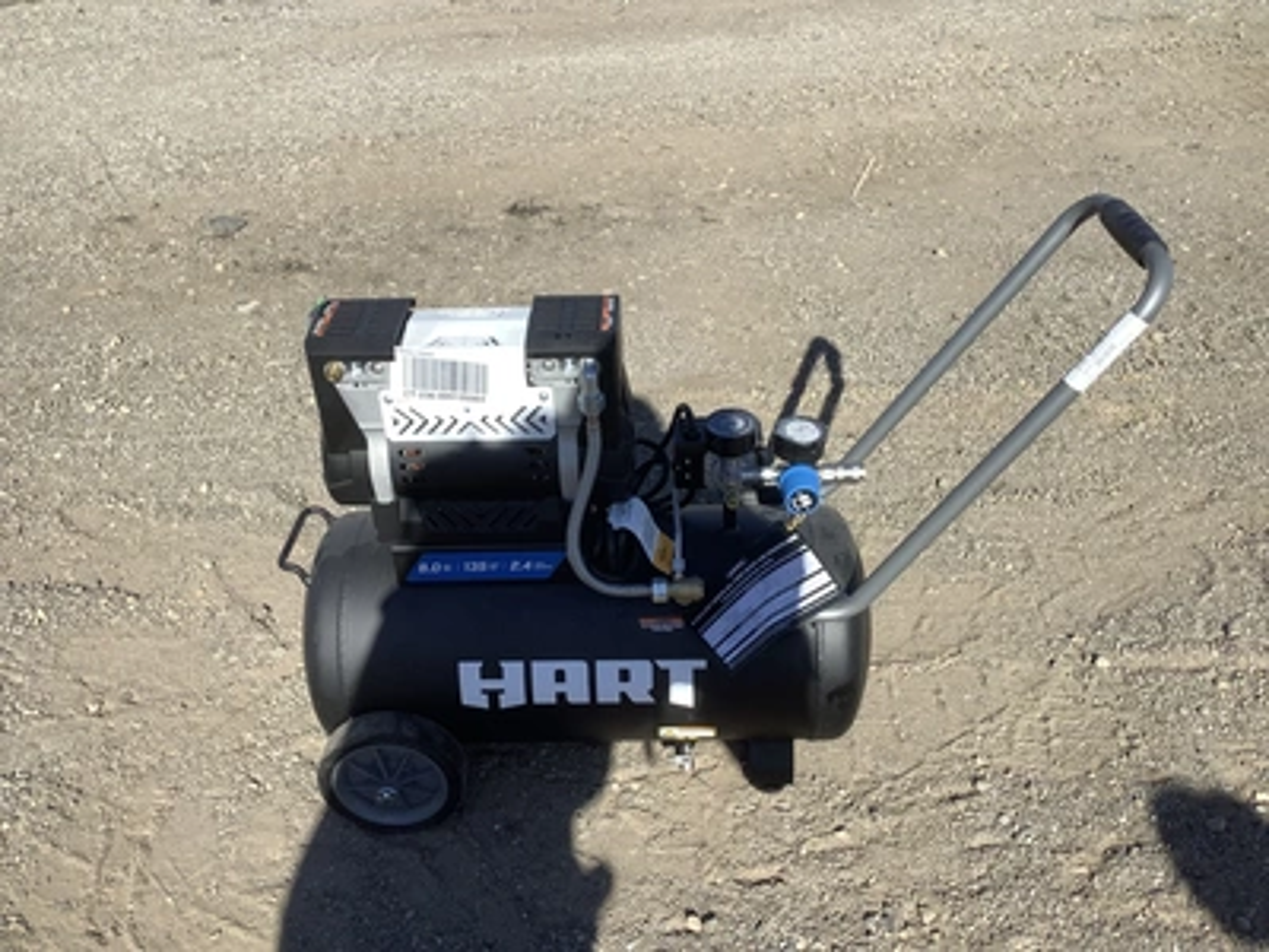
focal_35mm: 31
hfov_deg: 58.4
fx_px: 1136
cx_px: 634
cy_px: 476
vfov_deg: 45.4
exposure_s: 1/1359
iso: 25
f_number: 2.4
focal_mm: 3.3
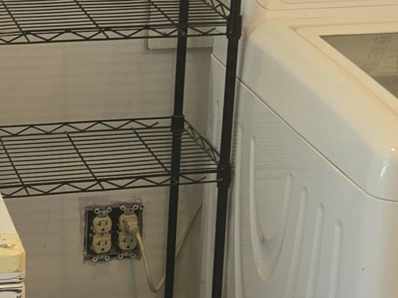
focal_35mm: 124
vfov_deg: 11.9
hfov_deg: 15.5
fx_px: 1425
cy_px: 272
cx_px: -39
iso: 50
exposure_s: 1/120
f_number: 1.8
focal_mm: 5.4
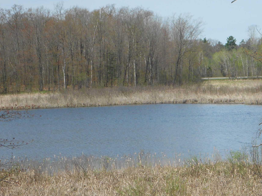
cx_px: 164
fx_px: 1158
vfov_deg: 9.7
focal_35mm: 153
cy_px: 93
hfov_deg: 12.9
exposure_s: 1/320
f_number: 6.3
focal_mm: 15.4
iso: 80
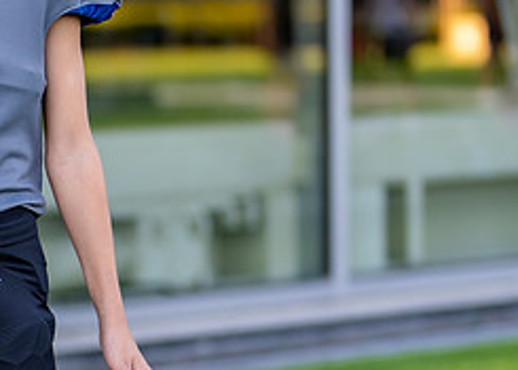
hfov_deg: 10.0
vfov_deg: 7.2
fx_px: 2942
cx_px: -38
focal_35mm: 200
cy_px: 244
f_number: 1.2
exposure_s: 1/640
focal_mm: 50
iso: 100
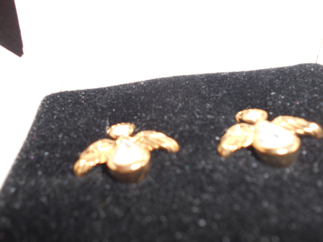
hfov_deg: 52.6
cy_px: 123
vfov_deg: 40.7
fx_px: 327
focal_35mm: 35
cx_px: 157
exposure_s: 1/25
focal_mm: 5.8
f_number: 8.8
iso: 80
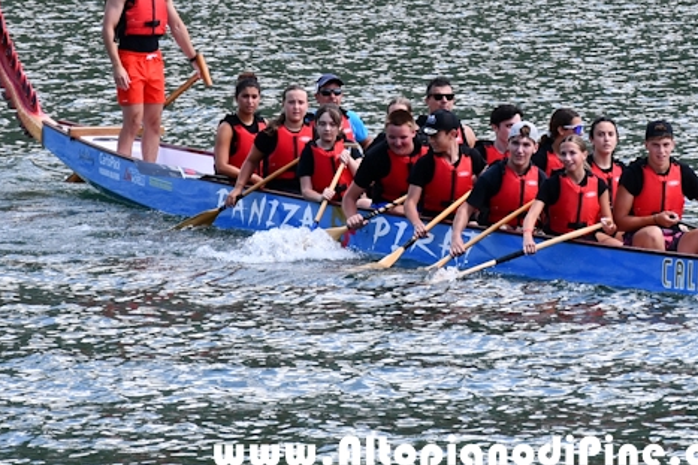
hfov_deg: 8.5
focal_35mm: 243
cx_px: 490
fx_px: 4710
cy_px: 104
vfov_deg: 5.6
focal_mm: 95
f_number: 8
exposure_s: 1/250
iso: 200
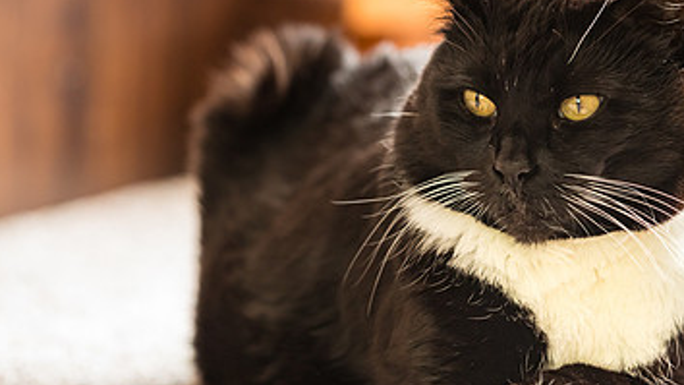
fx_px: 4153
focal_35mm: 229
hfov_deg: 9.4
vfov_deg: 5.3
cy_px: 156
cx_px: 353
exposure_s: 1/30
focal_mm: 125
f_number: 3.5
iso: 1000
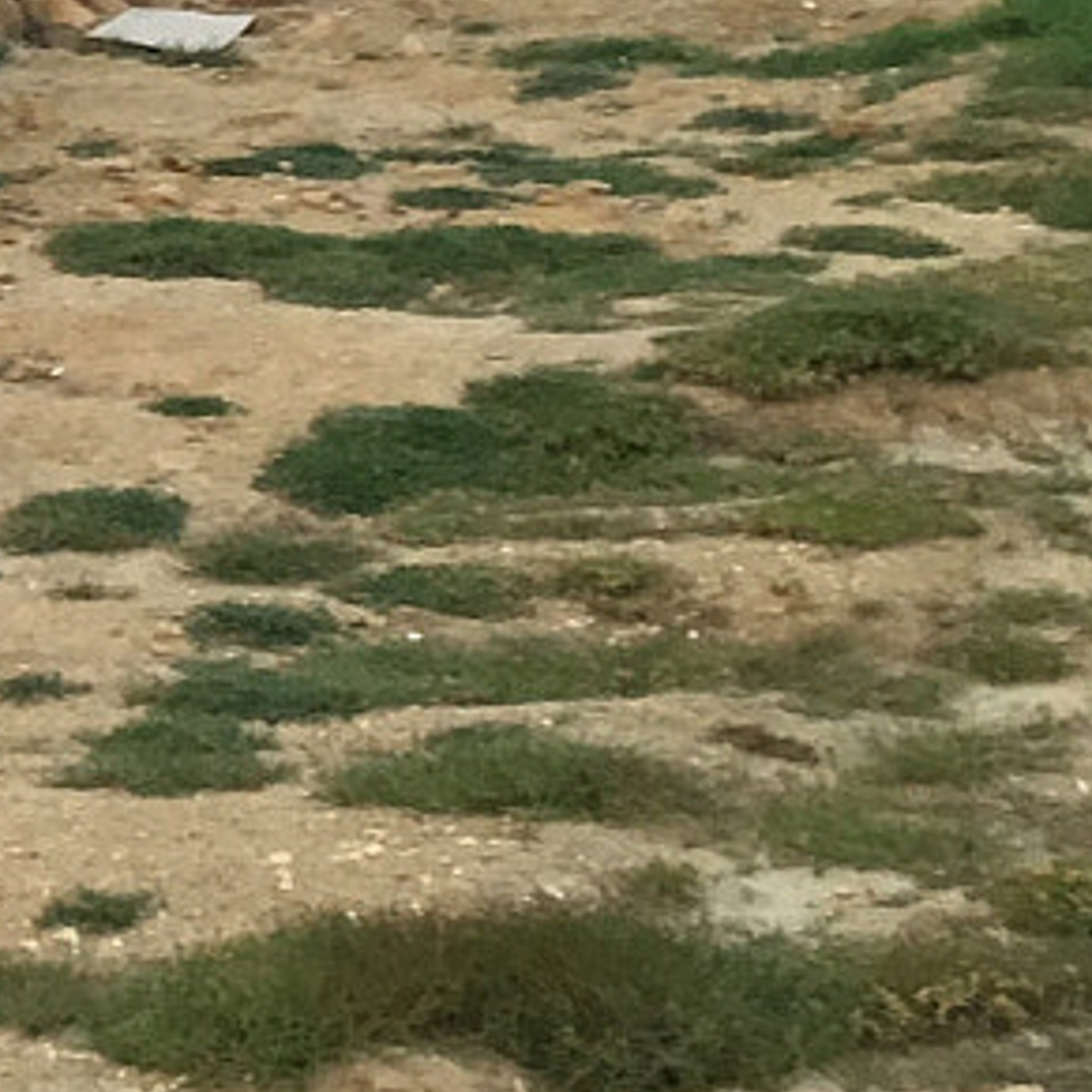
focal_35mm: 141
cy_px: -68
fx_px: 5032
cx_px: -1437
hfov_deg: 10.7
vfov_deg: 12.2
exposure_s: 1/33
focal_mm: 4.15
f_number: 2.2
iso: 50
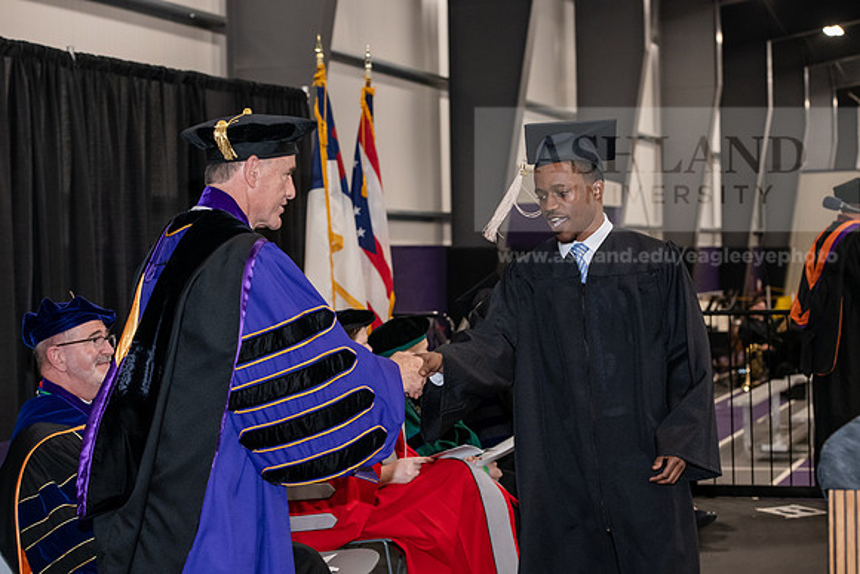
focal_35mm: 70
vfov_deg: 19.5
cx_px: 430
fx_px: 1673
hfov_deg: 28.8
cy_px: 287
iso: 2500
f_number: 5
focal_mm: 70
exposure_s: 1/200
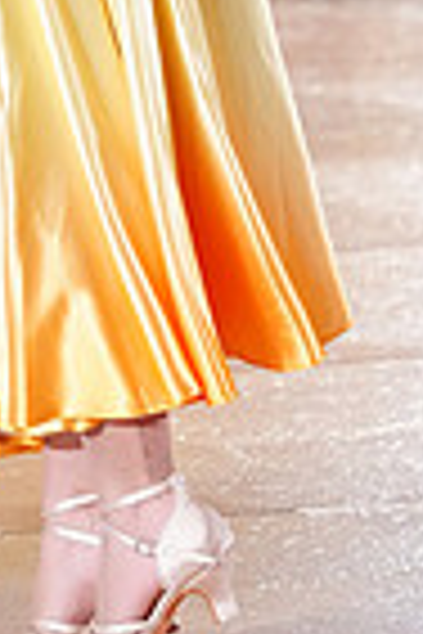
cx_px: -25
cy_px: -324
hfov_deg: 2.8
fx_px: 8636
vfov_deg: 4.2
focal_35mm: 490
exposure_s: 1/400
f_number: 4
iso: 3200
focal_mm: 119
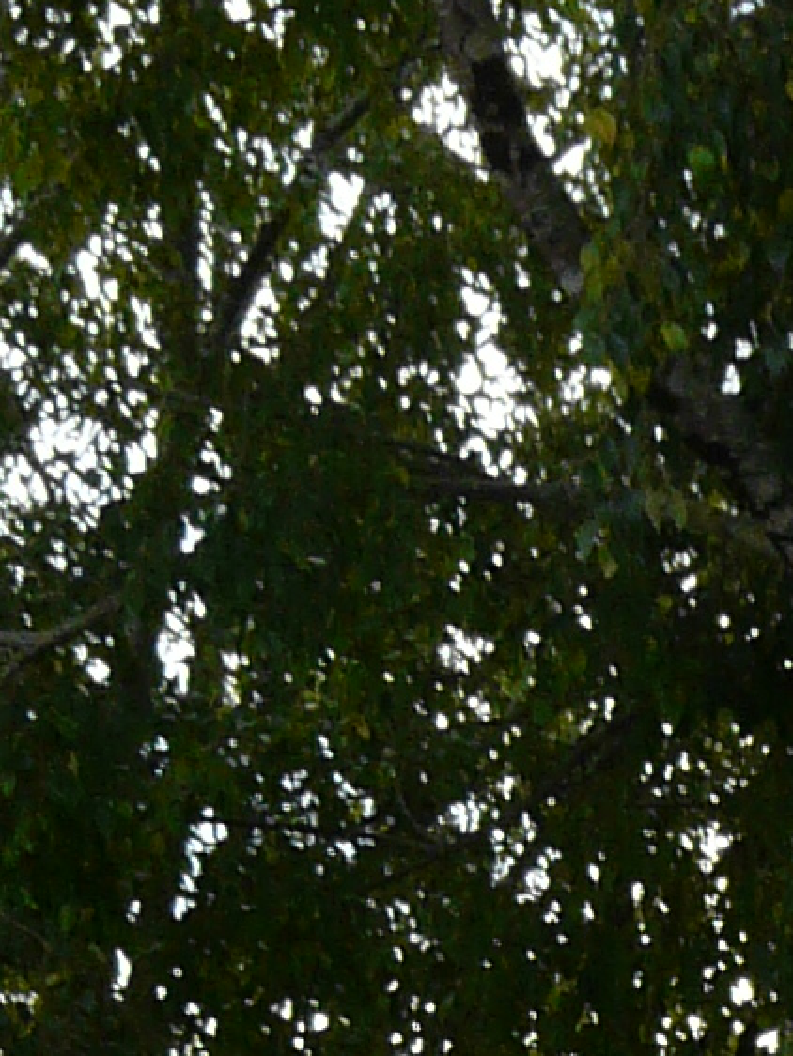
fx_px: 8149
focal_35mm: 267
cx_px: 1278
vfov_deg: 7.3
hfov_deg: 5.5
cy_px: 1749
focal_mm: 7.5
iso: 100
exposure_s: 1/250
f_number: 5
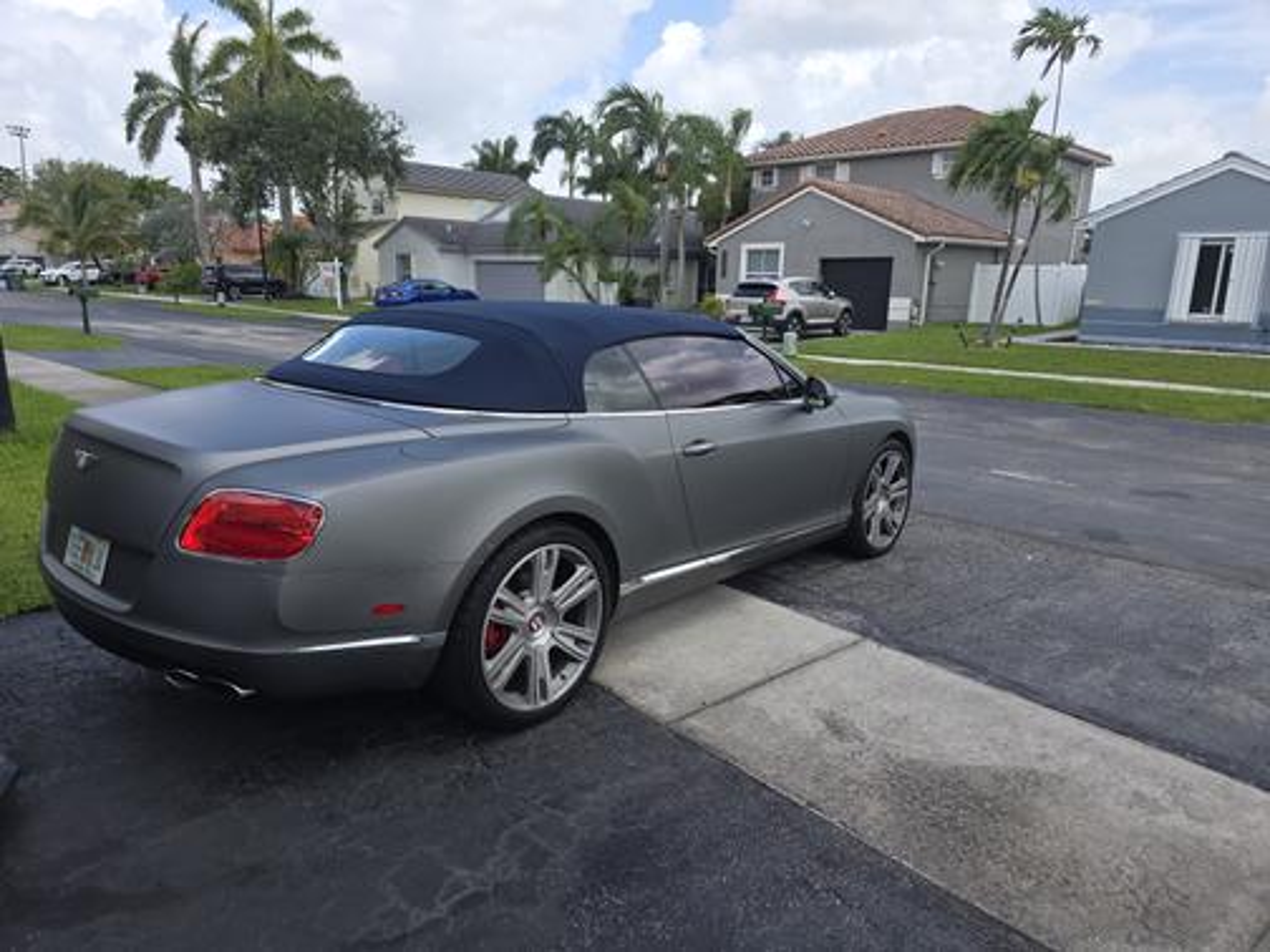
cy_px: 476
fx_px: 844
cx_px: 635
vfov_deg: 58.9
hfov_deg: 73.9
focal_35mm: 23
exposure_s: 1/484
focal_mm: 6.3
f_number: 1.7
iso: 12
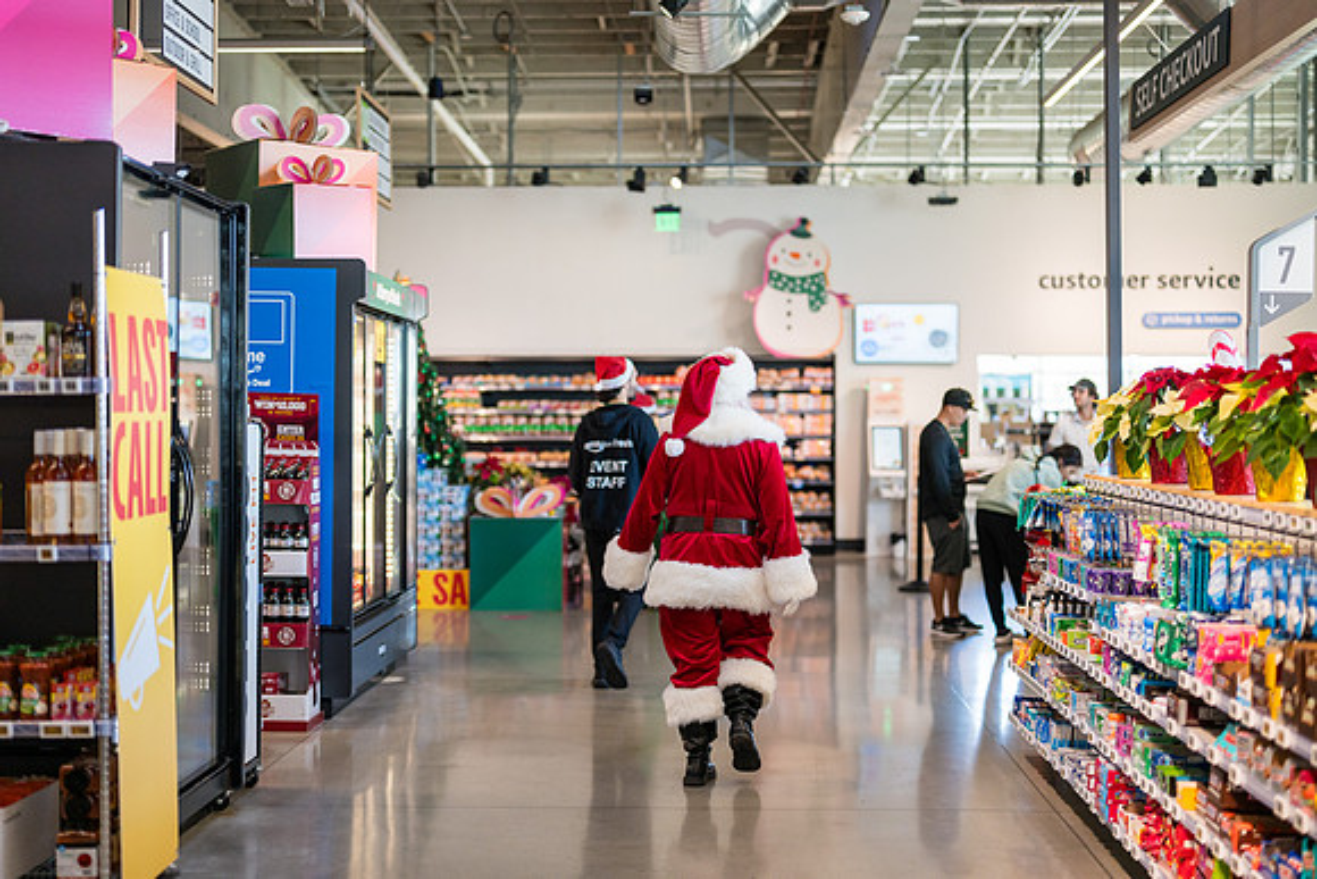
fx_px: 1830
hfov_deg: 39.6
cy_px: 440
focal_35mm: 50
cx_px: 658
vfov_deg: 27.0
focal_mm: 50
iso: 500
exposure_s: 1/800
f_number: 1.4
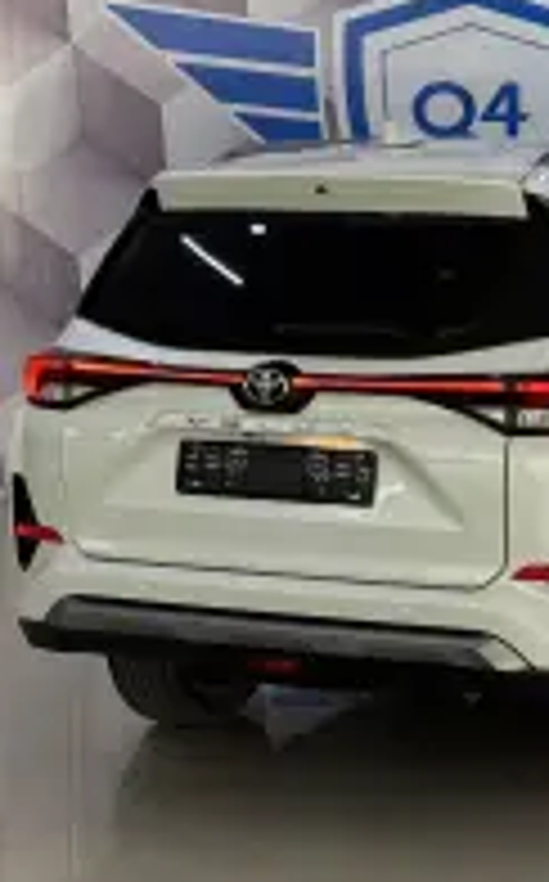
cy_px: 421
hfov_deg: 13.3
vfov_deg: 21.4
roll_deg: -0.1
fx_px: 2329
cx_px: 554
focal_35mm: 97
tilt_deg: -7.2
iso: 80
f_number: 1.78
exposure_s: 1/100
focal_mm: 6.76
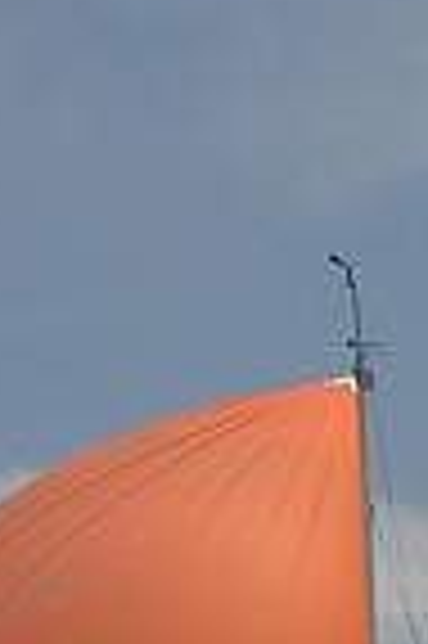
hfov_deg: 4.8
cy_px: 1234
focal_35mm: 284
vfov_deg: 7.0
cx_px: 331
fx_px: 5077
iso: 400
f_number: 8
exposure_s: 1/800
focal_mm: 70
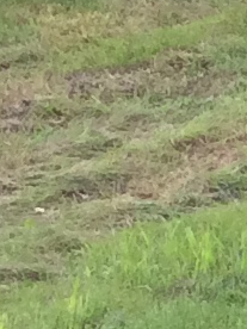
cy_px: 435
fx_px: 2854
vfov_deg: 6.5
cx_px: 841
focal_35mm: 300
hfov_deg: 4.7
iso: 32
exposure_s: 1/275
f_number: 2.4
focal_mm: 3.3
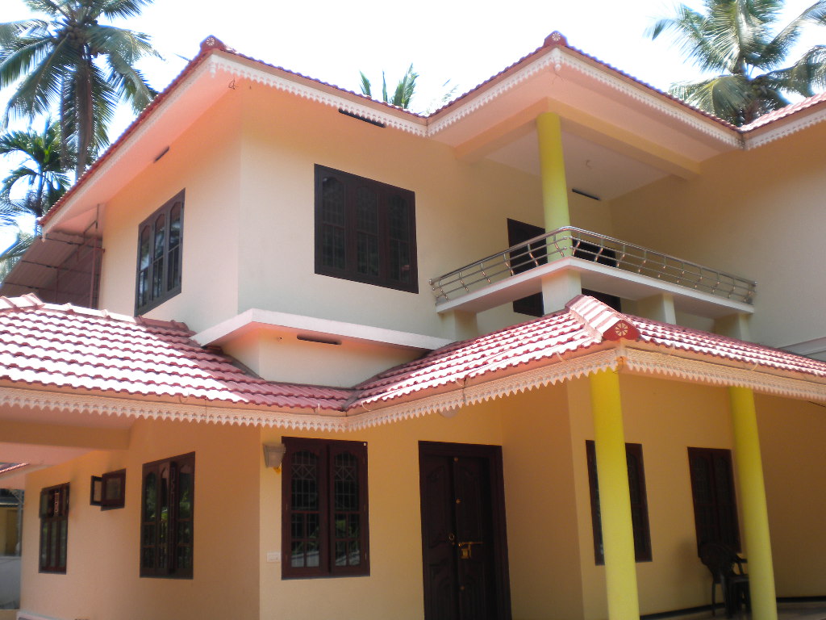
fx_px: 835
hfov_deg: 52.6
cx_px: 413
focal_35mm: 35
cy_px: 310
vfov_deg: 40.7
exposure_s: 1/156
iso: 80
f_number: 4.6
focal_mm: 6.3
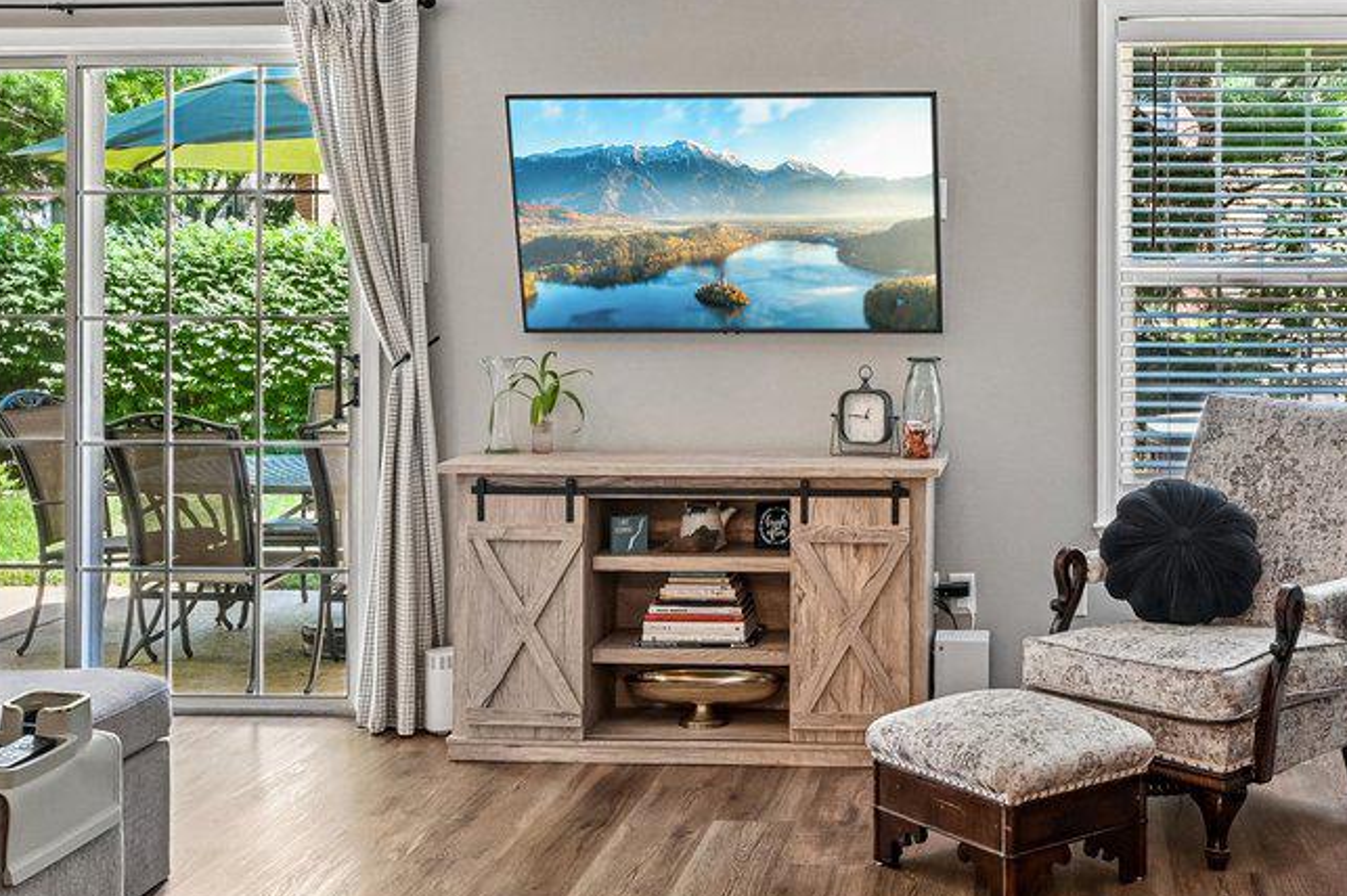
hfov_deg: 38.2
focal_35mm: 51
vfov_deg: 26.2
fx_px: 1907
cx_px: 964
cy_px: 244
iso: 800
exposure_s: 1/15
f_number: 8
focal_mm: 16
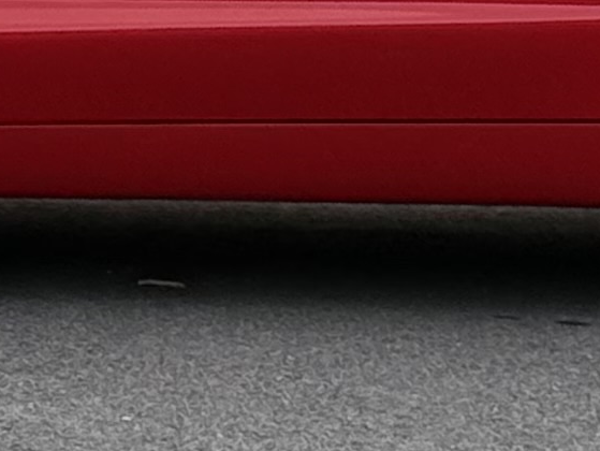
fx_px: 6001
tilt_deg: +5.3
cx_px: 176
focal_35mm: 346
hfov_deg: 5.7
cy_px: -904
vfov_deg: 4.2
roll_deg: +0.4
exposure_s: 1/221
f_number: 1.78
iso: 200
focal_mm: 6.76
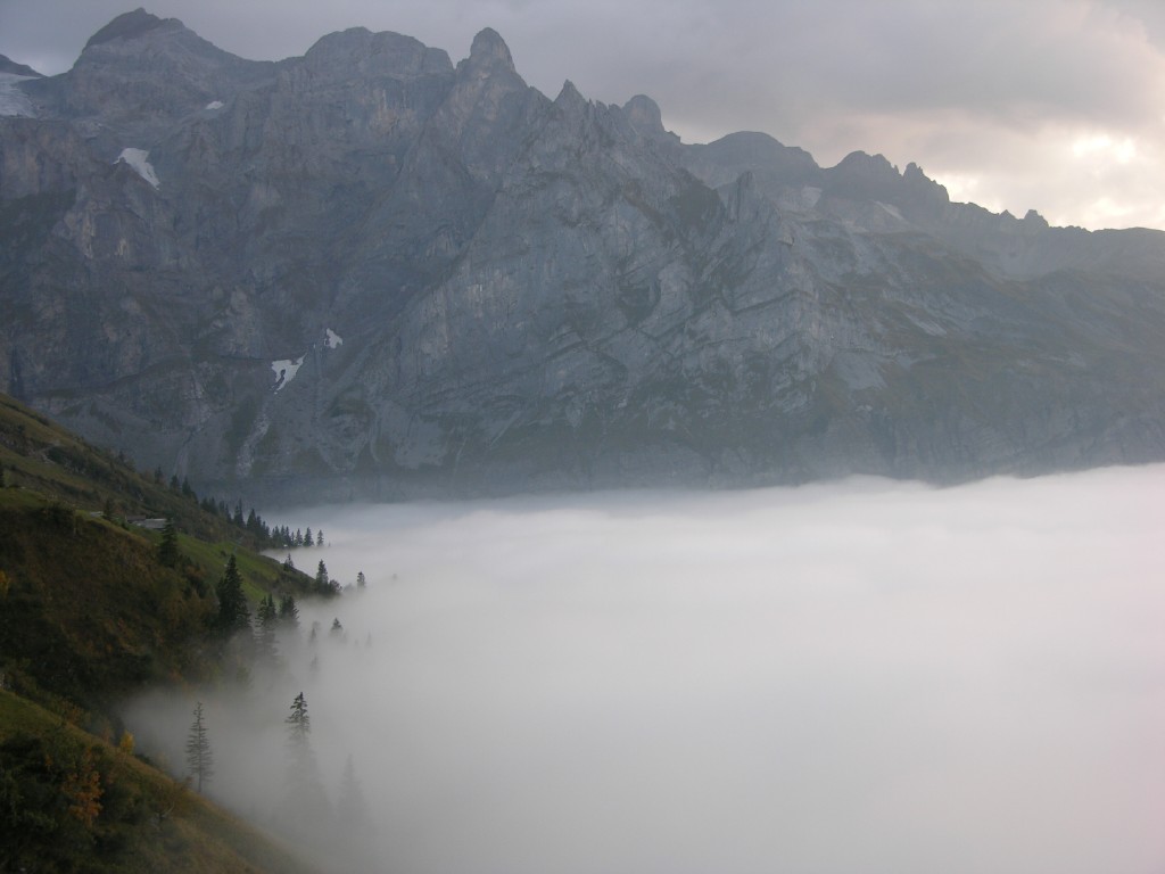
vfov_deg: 29.1
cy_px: 437
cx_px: 582
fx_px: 1683
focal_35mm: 50
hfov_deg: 38.2
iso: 50
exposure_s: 1/14.3
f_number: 3
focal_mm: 12.7
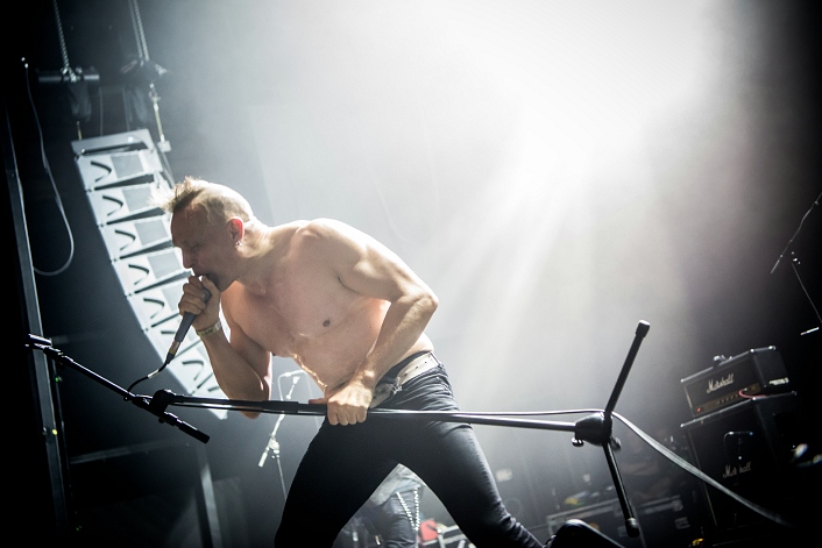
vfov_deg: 27.5
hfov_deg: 40.3
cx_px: 414
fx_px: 1119
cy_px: 276
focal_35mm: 49
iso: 4000
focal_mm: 48
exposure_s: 1/80
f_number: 2.8
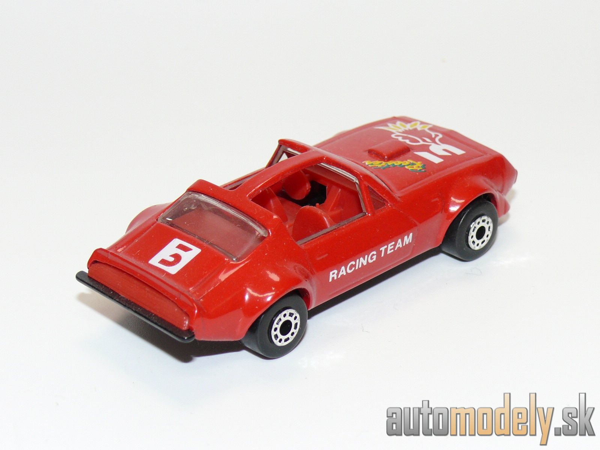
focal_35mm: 97
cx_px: 300
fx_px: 1681
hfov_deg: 20.2
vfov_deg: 15.2
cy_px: 225
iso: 100
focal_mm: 13
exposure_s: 1/30
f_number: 4
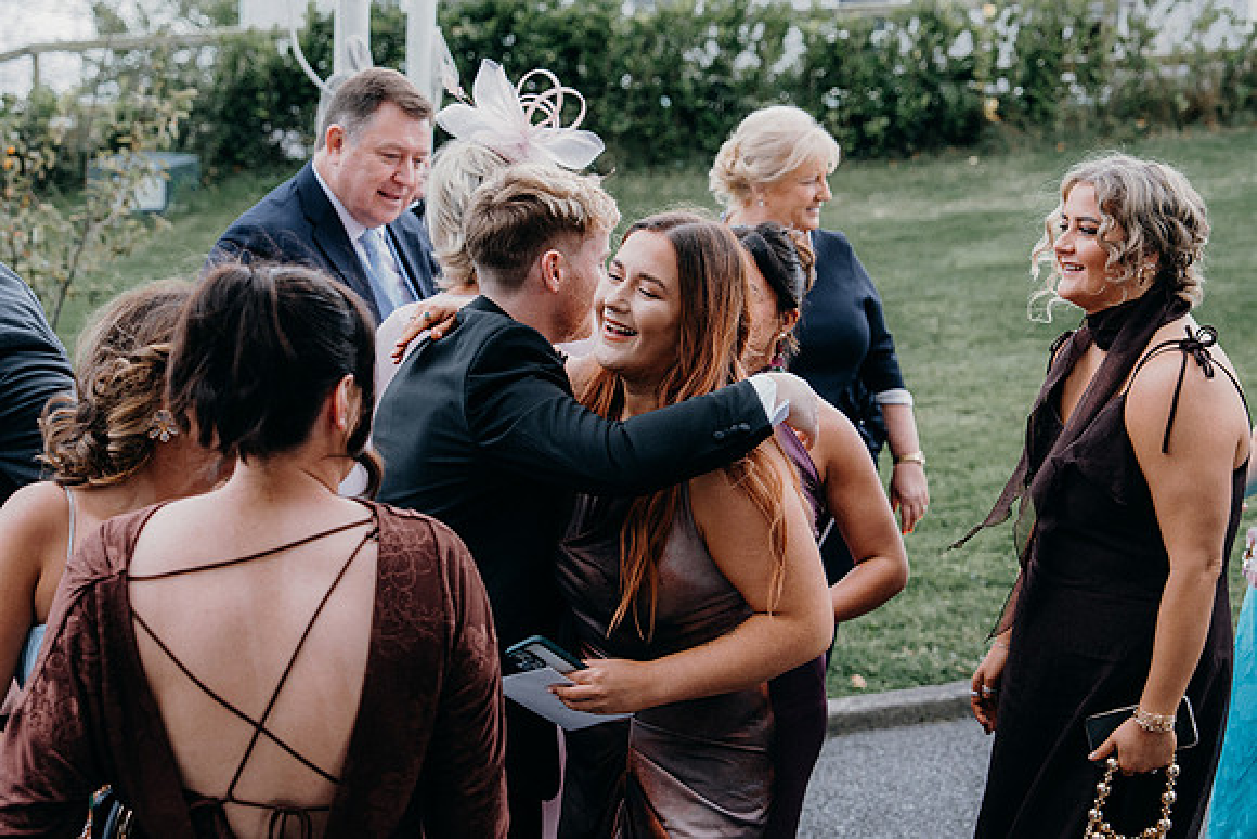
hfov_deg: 24.8
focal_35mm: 82
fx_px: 2864
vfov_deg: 16.7
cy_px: 420
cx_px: 628
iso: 160
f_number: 3.5
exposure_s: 1/200
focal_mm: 55
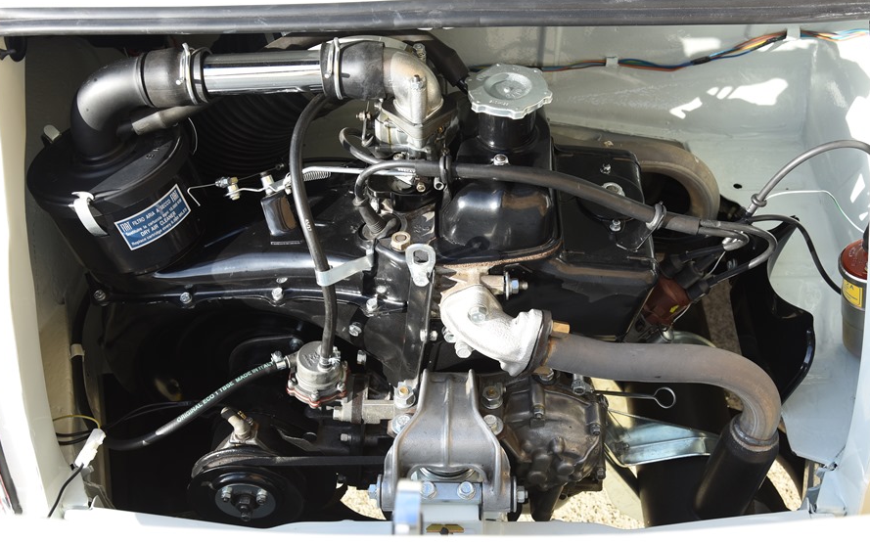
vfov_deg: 30.5
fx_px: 996
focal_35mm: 42
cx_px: 436
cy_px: 270
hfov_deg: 47.2
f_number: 8
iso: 200
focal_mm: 40
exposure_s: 1/100
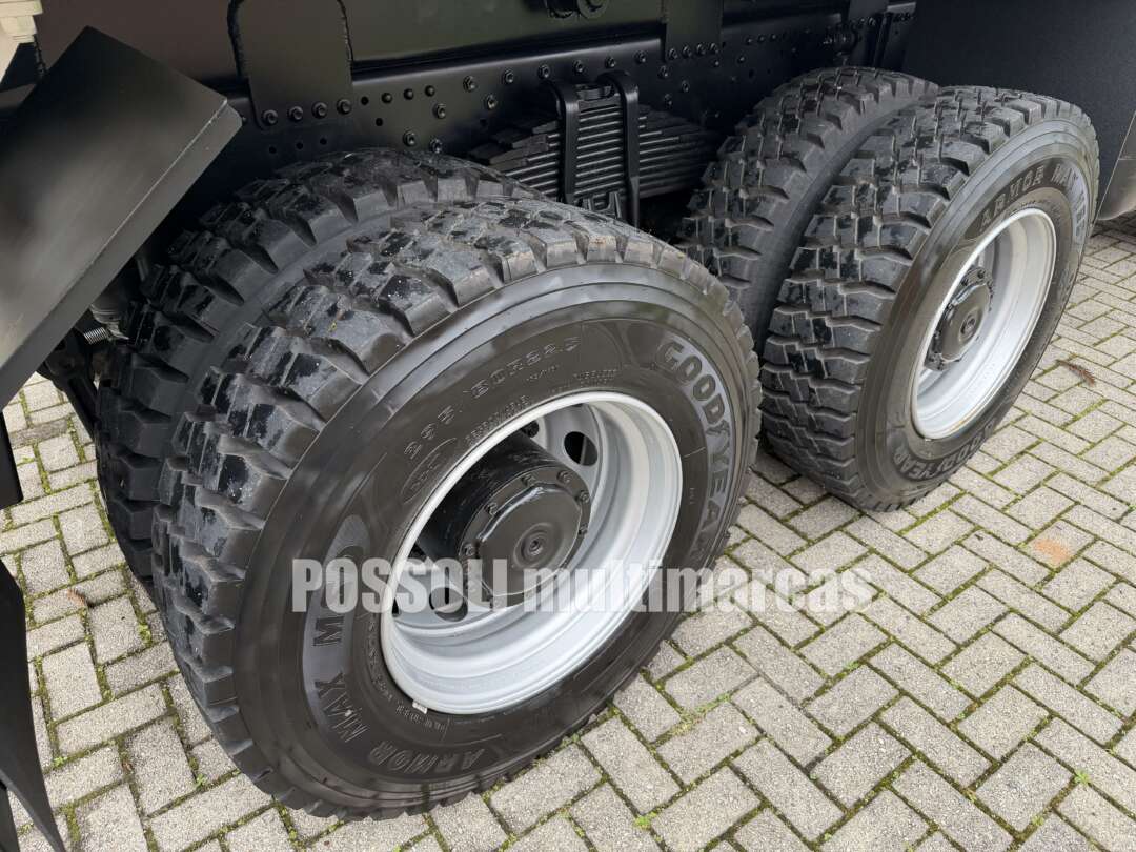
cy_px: 426
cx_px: 568
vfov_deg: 56.8
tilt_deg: -31.7
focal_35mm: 24
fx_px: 788
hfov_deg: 71.6
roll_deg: -2.8
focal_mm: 6.76
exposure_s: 1/121
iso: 125
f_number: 1.78
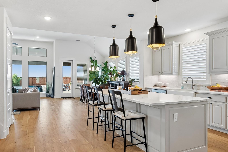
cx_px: 89
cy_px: 83
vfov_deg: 55.0
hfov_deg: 75.1
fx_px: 146
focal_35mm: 23
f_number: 8
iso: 320
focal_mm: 18
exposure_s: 1/5
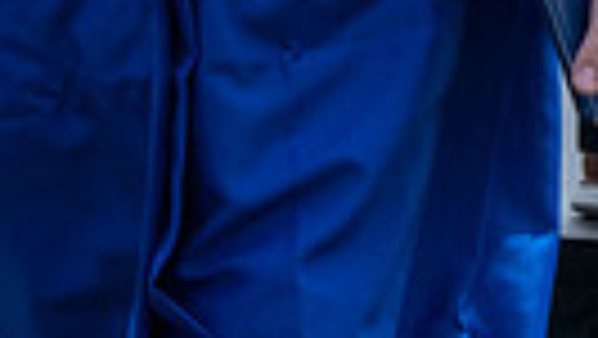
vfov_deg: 1.3
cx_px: -642
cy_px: -815
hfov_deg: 2.2
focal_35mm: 956
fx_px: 15168
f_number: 13
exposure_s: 1/250
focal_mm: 77
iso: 200
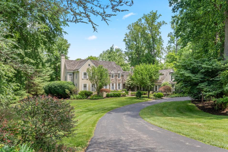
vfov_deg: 49.5
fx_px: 165
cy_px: 81
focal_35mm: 26
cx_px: 118
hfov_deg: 69.4
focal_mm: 24
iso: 500
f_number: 9
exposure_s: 1/125
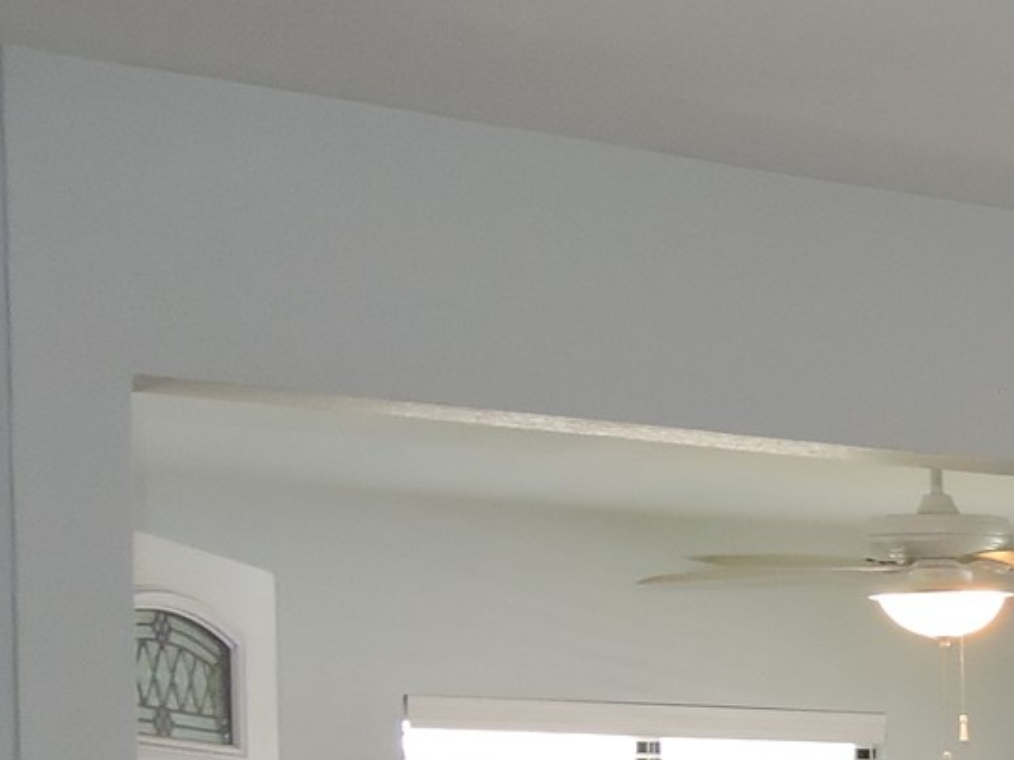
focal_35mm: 91
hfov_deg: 17.1
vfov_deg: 15.5
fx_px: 2666
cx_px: 1895
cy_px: 950
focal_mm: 4.3
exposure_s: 1/40
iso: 220
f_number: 3.3
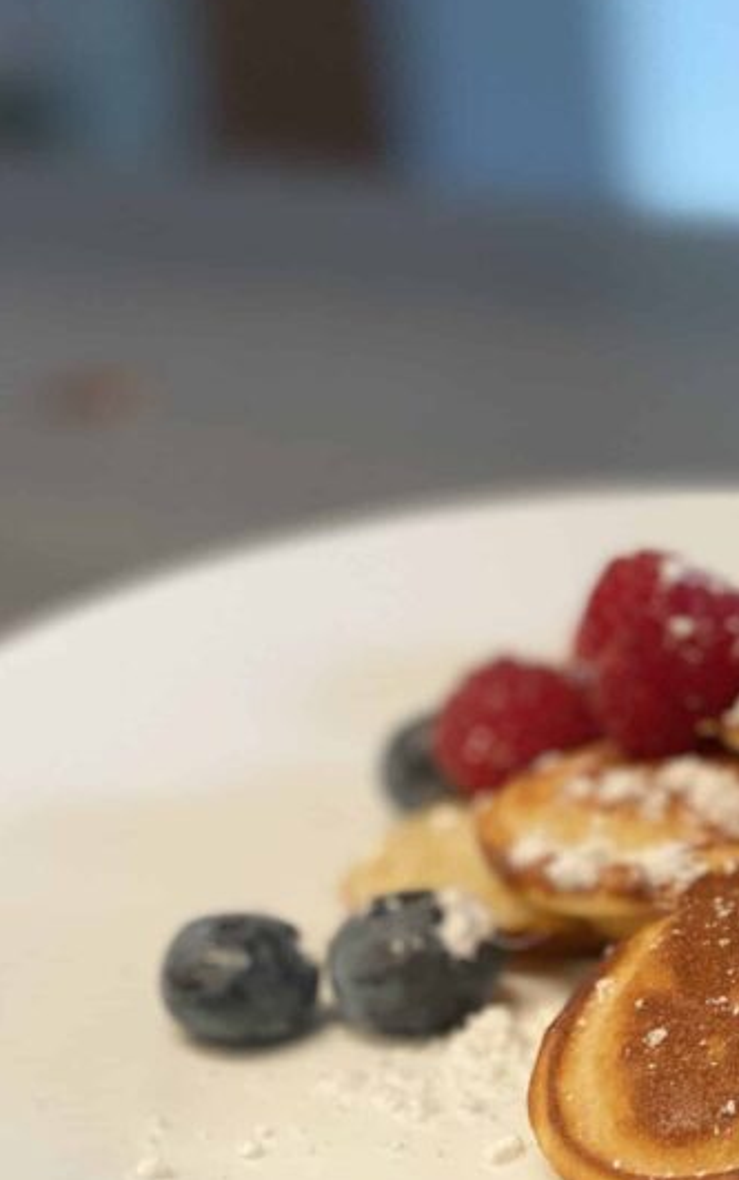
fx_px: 3412
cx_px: 812
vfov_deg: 19.4
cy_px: 963
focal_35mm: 106
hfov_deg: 12.2
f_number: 2
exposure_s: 1/111
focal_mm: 6
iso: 250
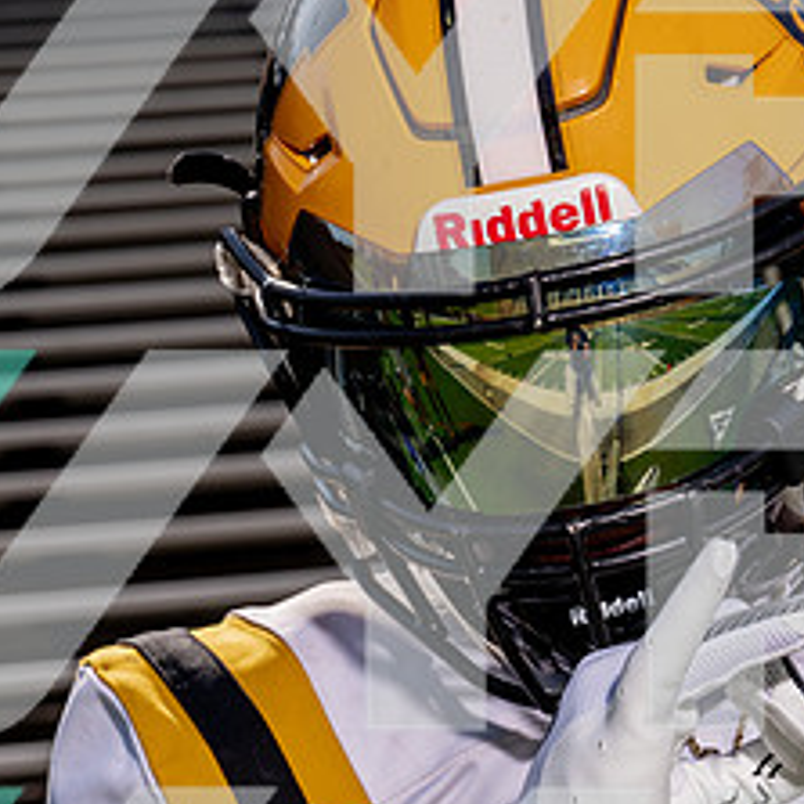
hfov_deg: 10.3
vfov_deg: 10.3
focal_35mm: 169
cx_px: 577
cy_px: 543
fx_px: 4441
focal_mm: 70
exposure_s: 1/640
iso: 100
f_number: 8
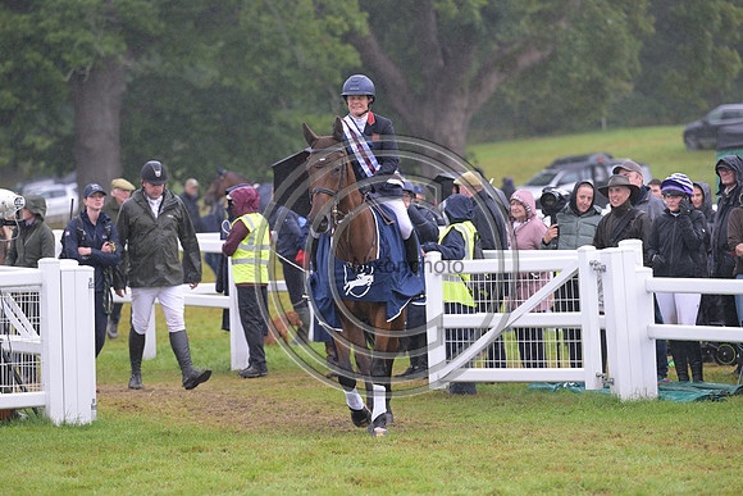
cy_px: 248
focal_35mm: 200
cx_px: 372
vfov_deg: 6.9
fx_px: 4129
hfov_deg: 10.3
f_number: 4.5
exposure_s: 1/1250
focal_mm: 200
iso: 1400
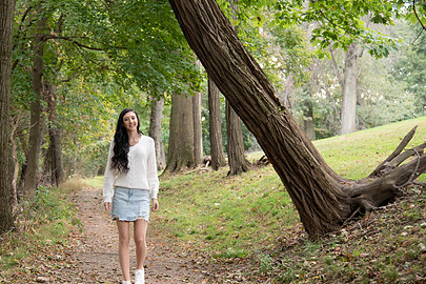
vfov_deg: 14.7
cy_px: 163
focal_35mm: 93
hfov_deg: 21.8
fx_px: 1100
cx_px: 135
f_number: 4
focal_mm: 65
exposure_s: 1/200
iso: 800
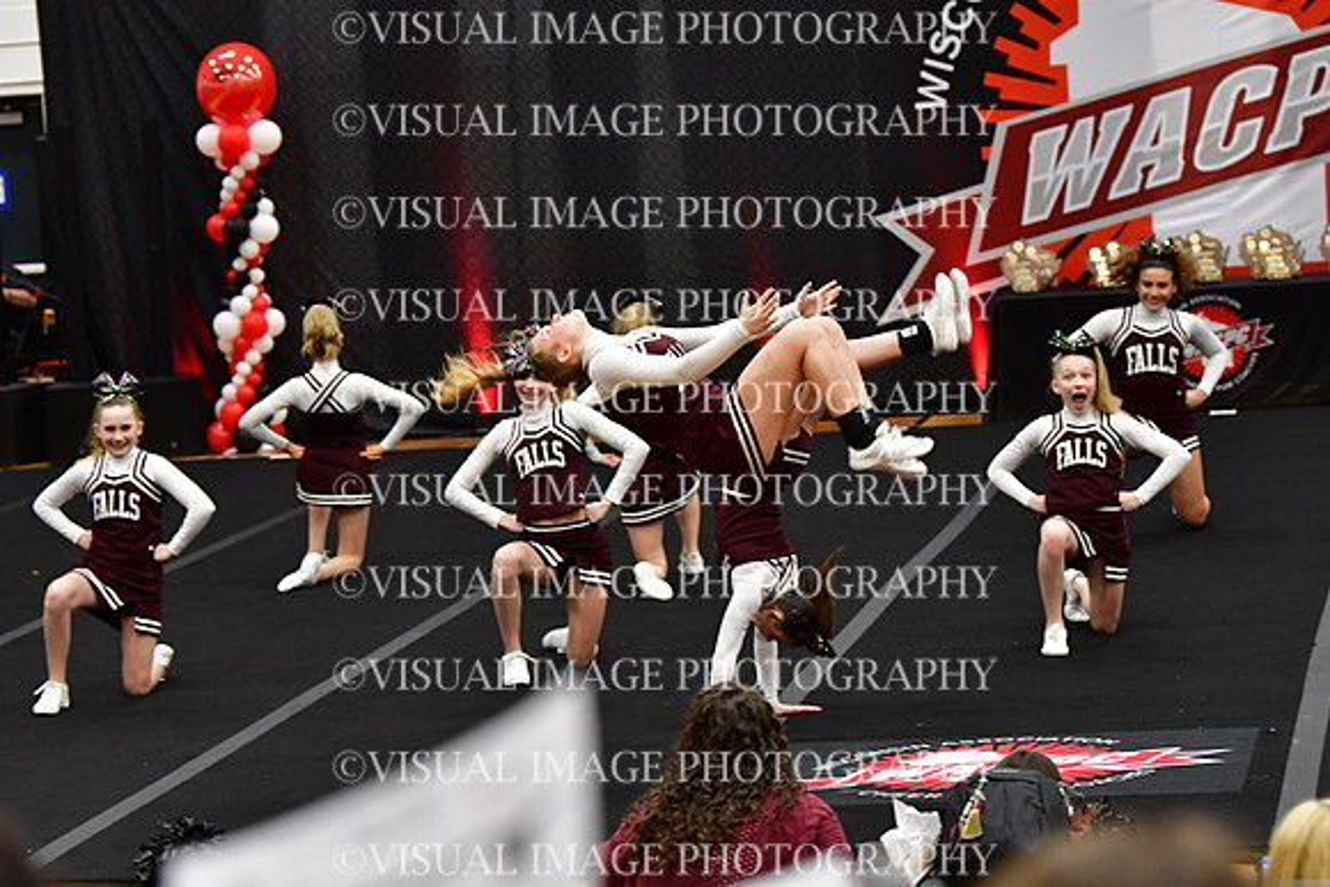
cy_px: 444
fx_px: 4323
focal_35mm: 117
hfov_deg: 17.5
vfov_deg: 11.7
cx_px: 665
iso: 4000
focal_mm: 78
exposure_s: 1/500
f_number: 3.5
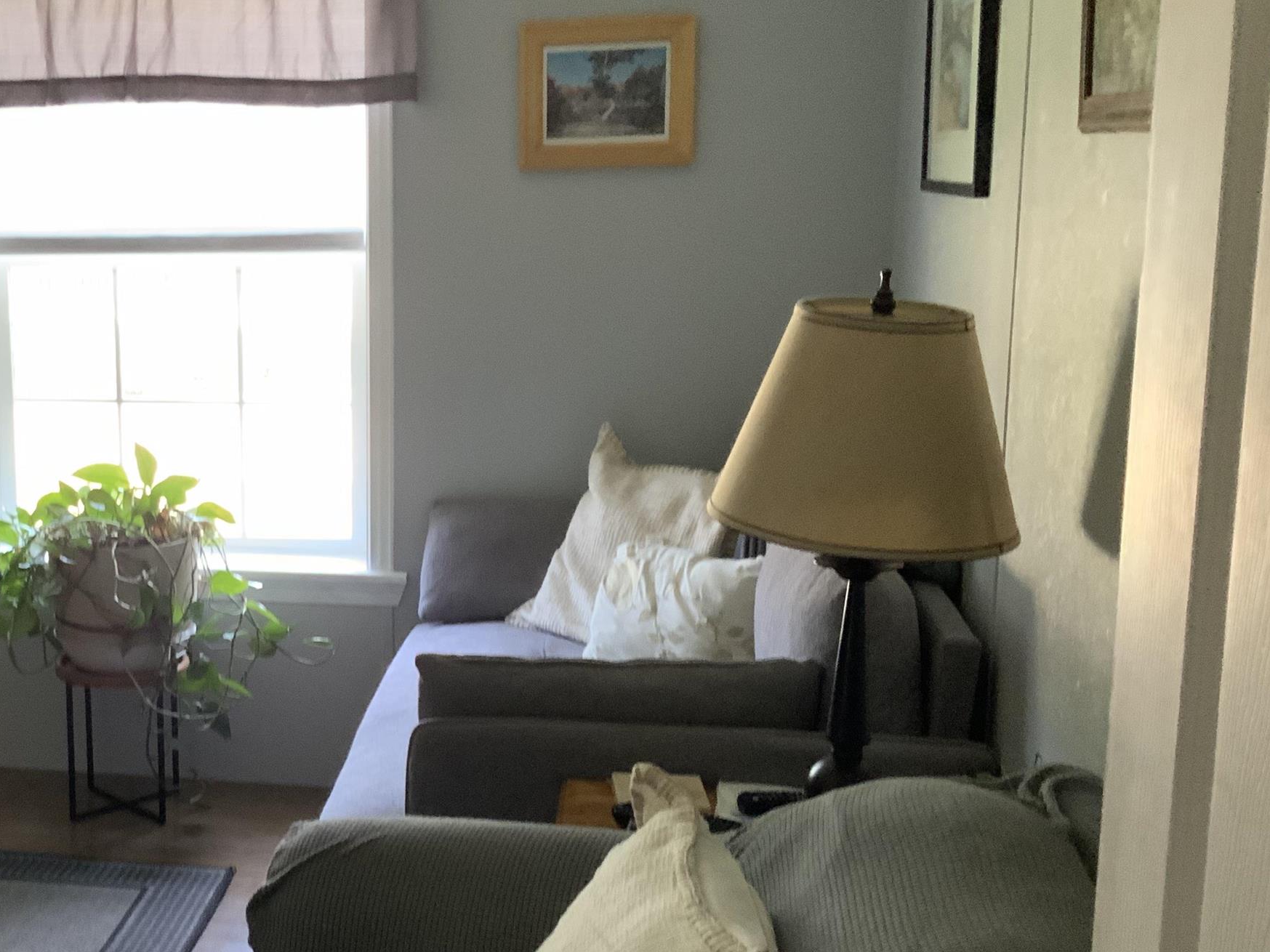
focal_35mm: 51
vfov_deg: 28.6
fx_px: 1871
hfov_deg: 36.1
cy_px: 499
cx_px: 230
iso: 250
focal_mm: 3
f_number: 1.8
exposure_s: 1/60
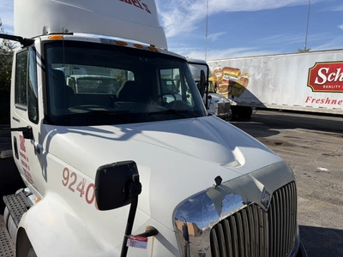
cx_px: 172
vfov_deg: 56.8
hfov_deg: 71.6
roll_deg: -0.6
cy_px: 128
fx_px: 238
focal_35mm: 24
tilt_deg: -6.3
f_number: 1.78
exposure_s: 1/6711
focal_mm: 6.76
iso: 80
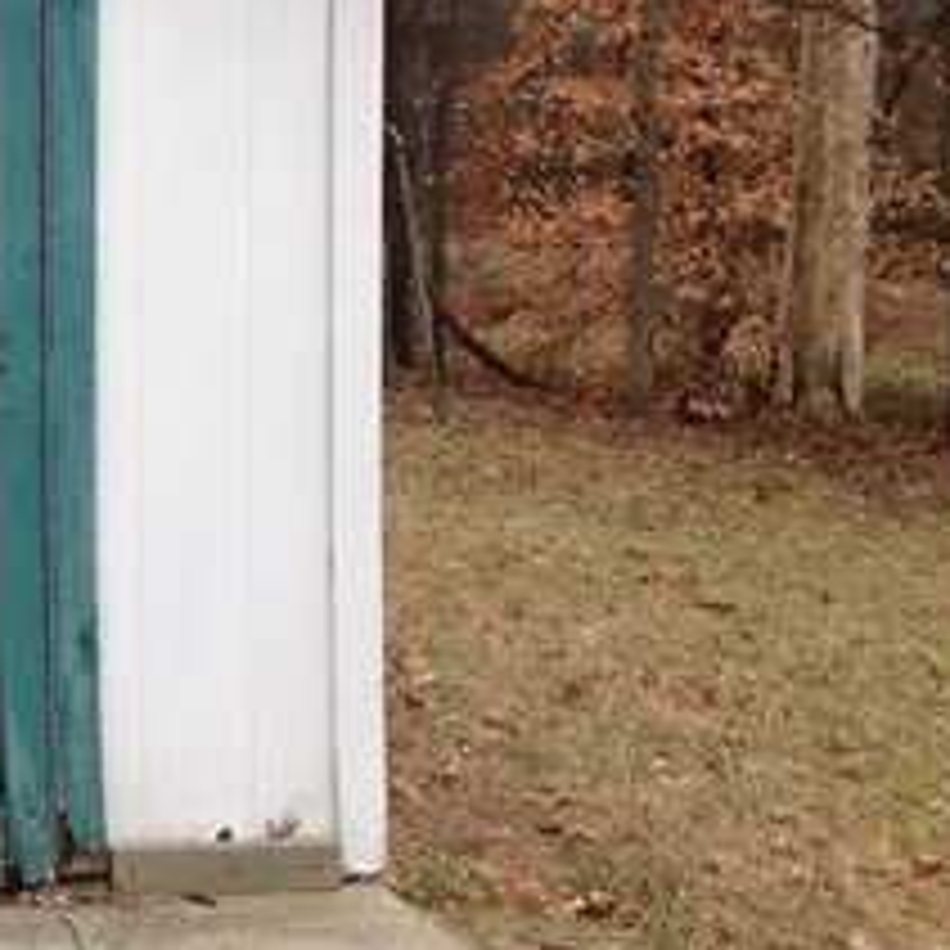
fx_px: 2919
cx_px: -216
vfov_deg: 18.4
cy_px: 243
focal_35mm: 94
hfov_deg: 17.5
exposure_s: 1/431
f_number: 2.4
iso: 50
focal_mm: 4.28
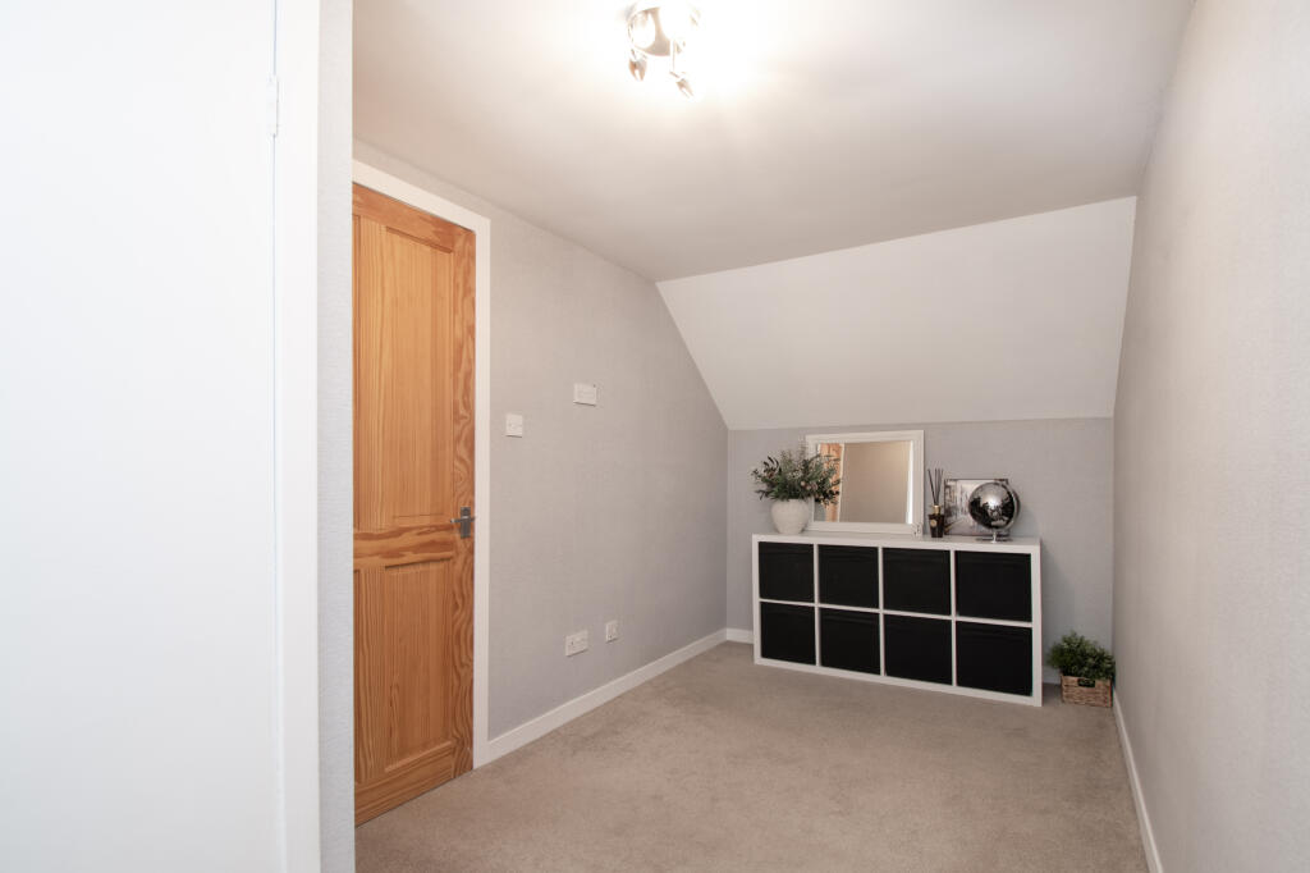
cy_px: 436
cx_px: 655
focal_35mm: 15
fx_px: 546
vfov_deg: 77.3
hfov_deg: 100.4
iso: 320
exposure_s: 1/3
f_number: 8
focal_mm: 10
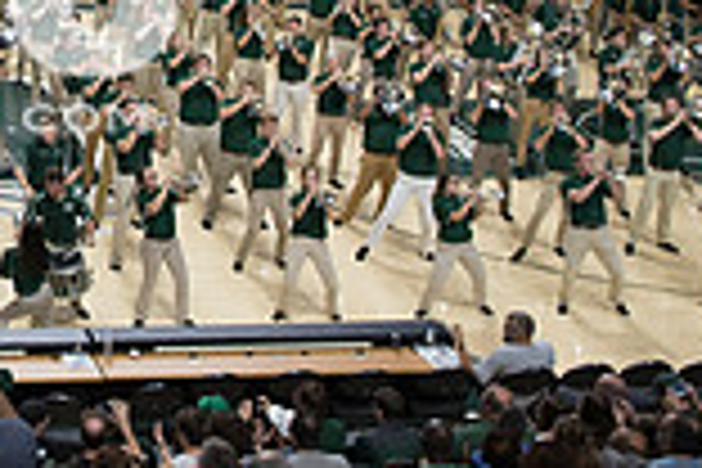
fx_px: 1735
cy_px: -43
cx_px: -162
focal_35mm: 89
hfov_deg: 21.1
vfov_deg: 15.0
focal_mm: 24
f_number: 2.8
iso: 2000
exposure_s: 1/1000
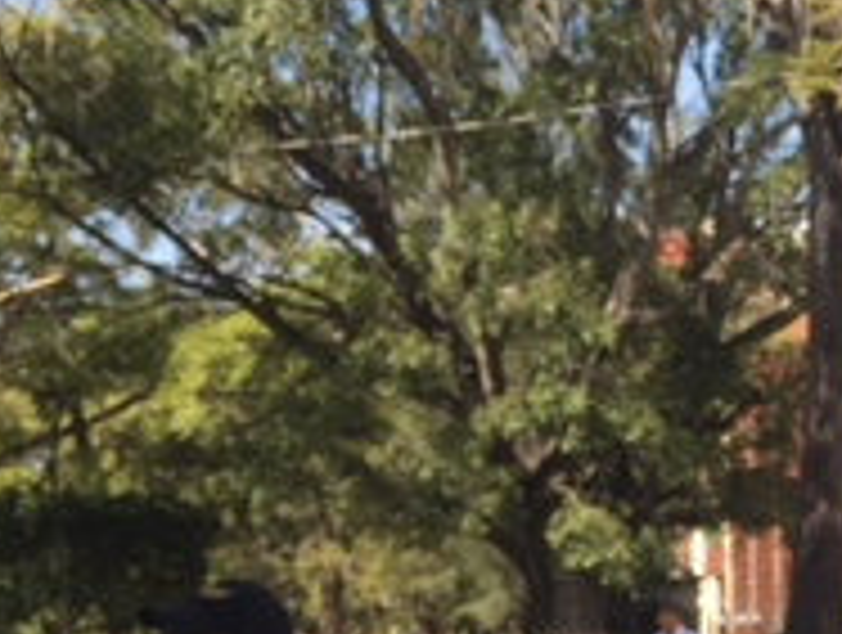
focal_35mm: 99
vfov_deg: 14.5
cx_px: 901
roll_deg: +1.1
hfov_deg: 19.1
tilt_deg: -4.3
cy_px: 764
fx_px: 2413
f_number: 2.2
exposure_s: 1/405
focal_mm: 4.15
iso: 25
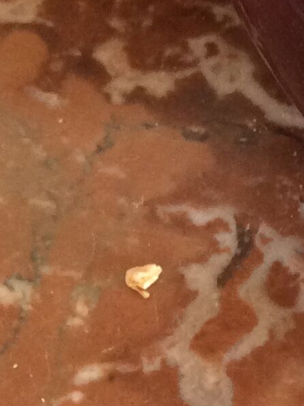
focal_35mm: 139
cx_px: 638
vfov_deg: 14.2
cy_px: 211
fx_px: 1632
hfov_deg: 9.8
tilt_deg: -61.8
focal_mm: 3.3
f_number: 2.4
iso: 80
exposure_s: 1/25
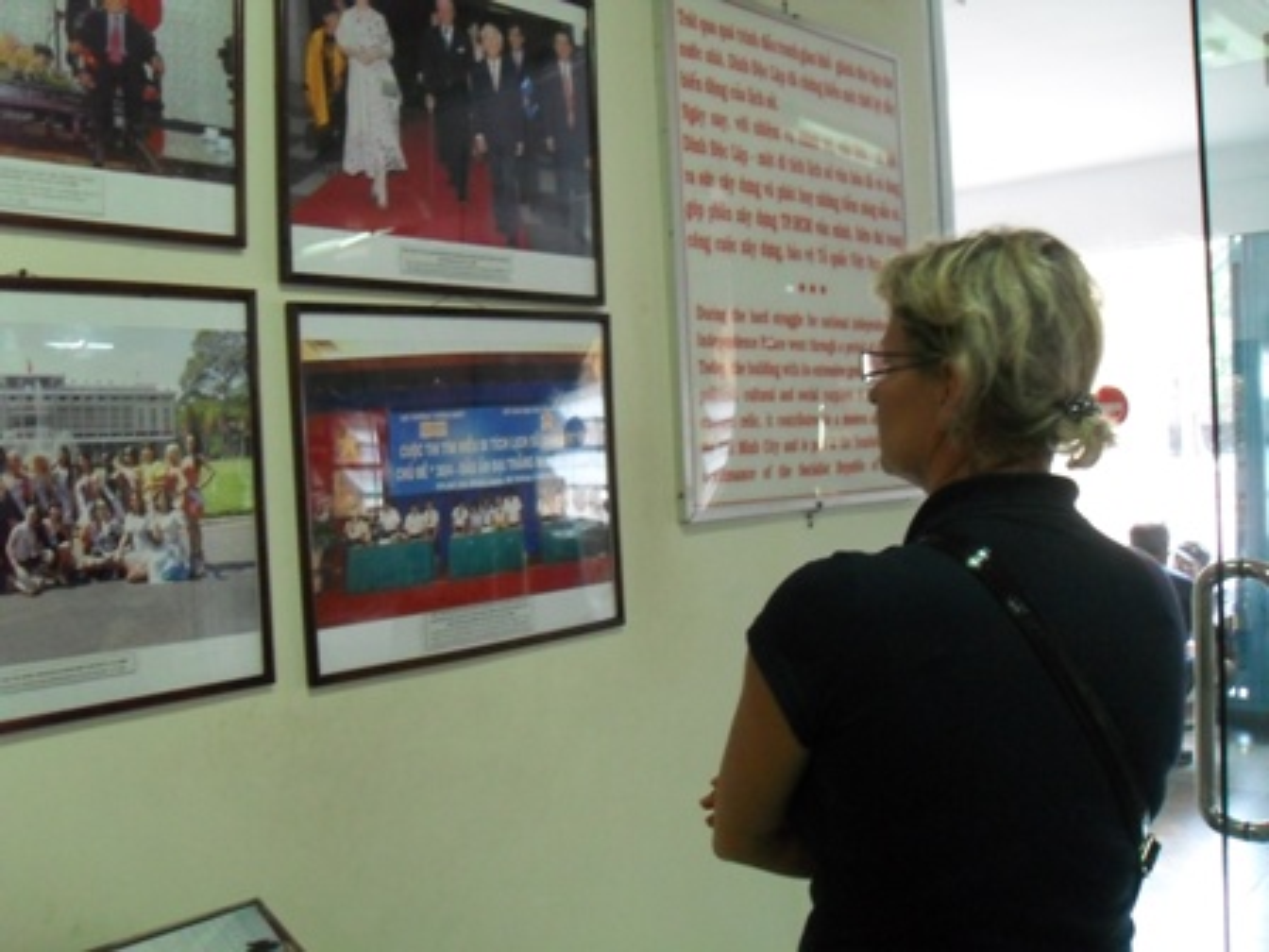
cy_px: 476
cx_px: 634
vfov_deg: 40.7
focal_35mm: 35
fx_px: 1283
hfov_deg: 52.6
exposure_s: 1/30
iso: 320
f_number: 2.8
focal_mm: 6.2
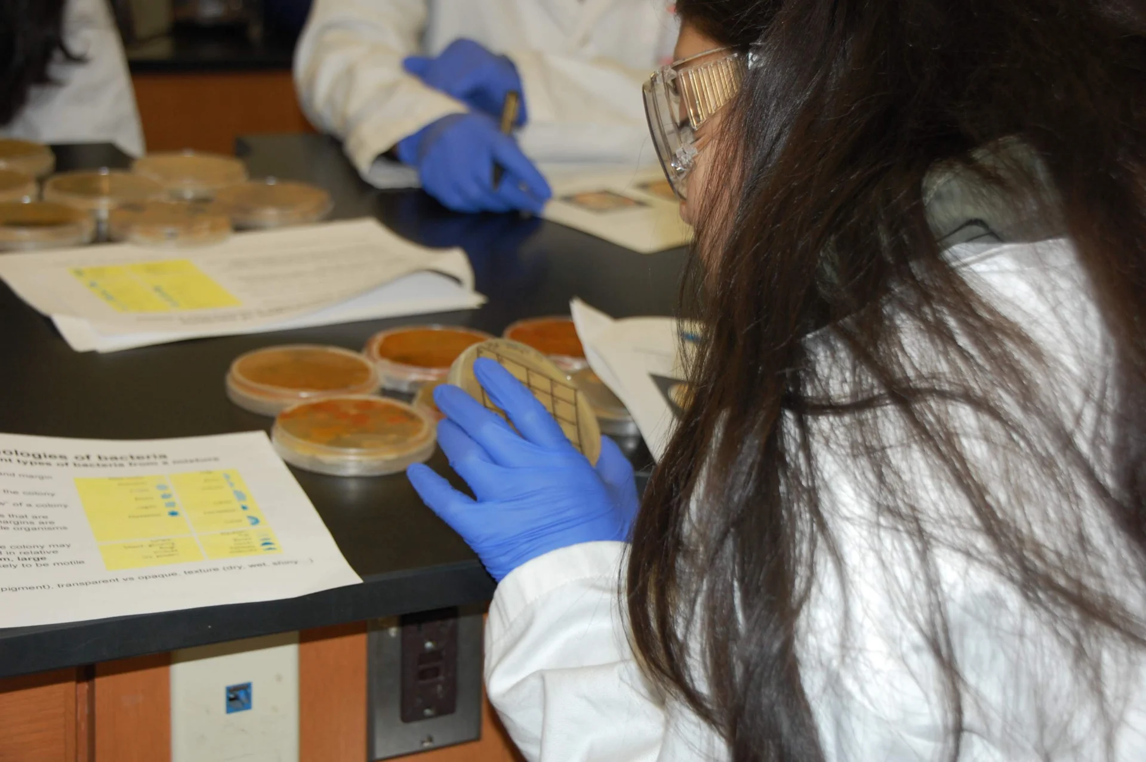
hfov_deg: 29.3
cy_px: 381
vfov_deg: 19.7
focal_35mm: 69
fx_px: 2195
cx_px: 573
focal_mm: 46
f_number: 4.5
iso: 400
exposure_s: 1/60
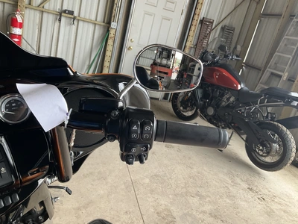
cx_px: 149
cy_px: 112
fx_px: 250
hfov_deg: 61.7
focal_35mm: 29
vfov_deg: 48.2
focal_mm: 3
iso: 50
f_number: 1.8
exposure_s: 1/122
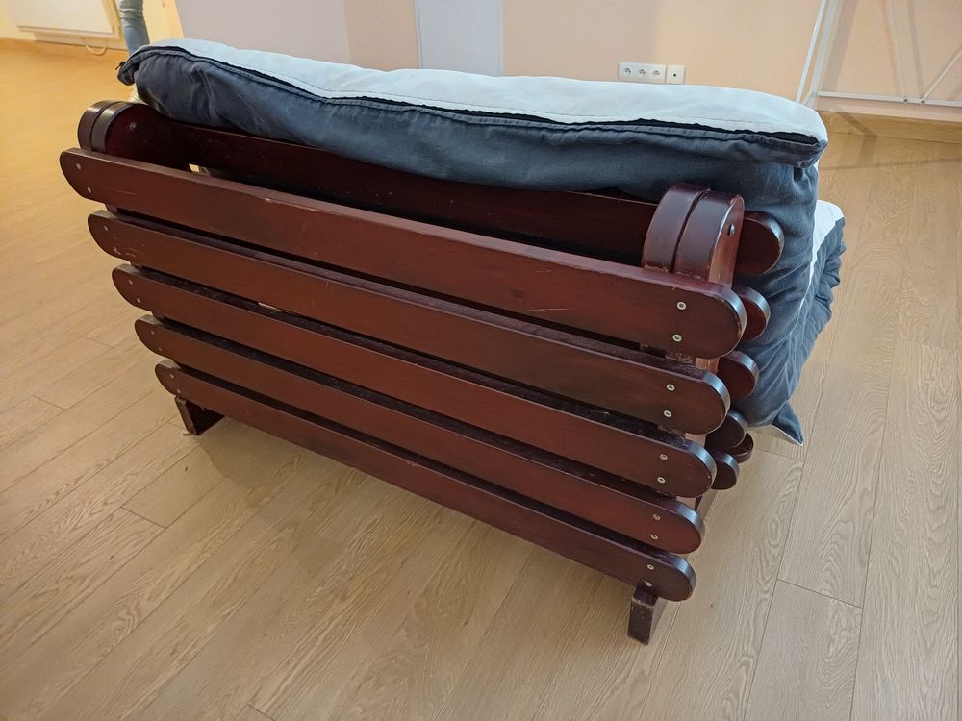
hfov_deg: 69.4
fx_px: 695
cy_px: 360
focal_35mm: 25
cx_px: 481
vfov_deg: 54.9
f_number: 1.8
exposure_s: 1/20
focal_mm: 4.65
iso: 800
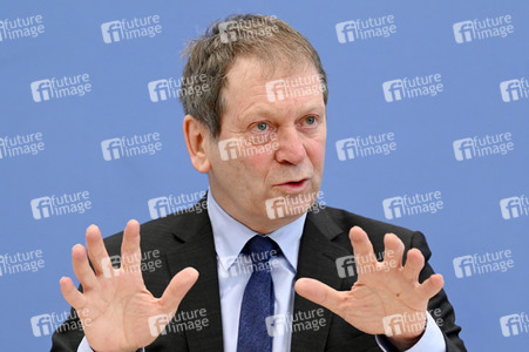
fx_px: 1762
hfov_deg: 17.1
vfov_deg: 11.4
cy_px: 176
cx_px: 264
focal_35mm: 120
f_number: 5.6
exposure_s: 1/500
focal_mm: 120
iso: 3200
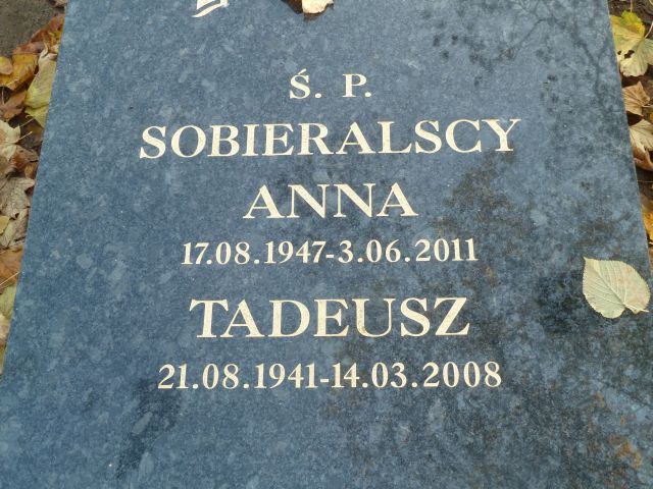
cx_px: 326
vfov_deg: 30.3
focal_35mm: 48
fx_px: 905
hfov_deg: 39.7
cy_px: 244
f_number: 3.8
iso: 80
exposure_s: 1/50
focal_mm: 7.9
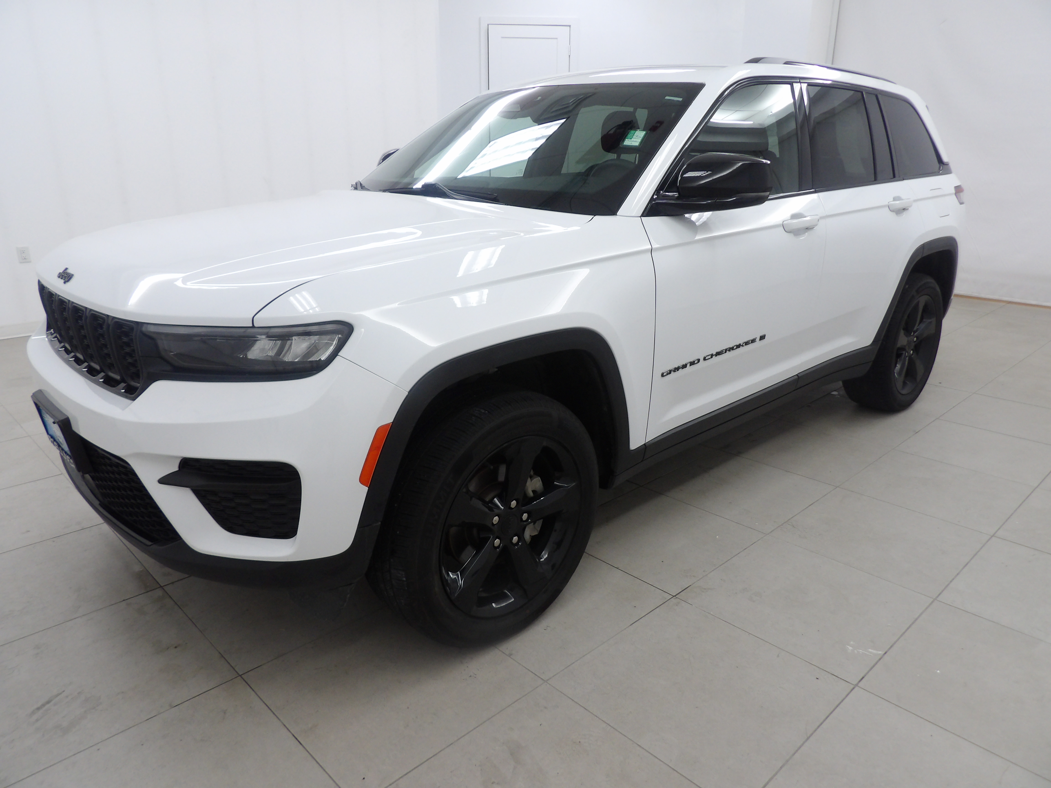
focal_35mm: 24
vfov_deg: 56.8
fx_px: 729
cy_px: 394
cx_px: 526
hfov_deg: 71.6
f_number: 3.2
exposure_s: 1/33
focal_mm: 4.3
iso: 157
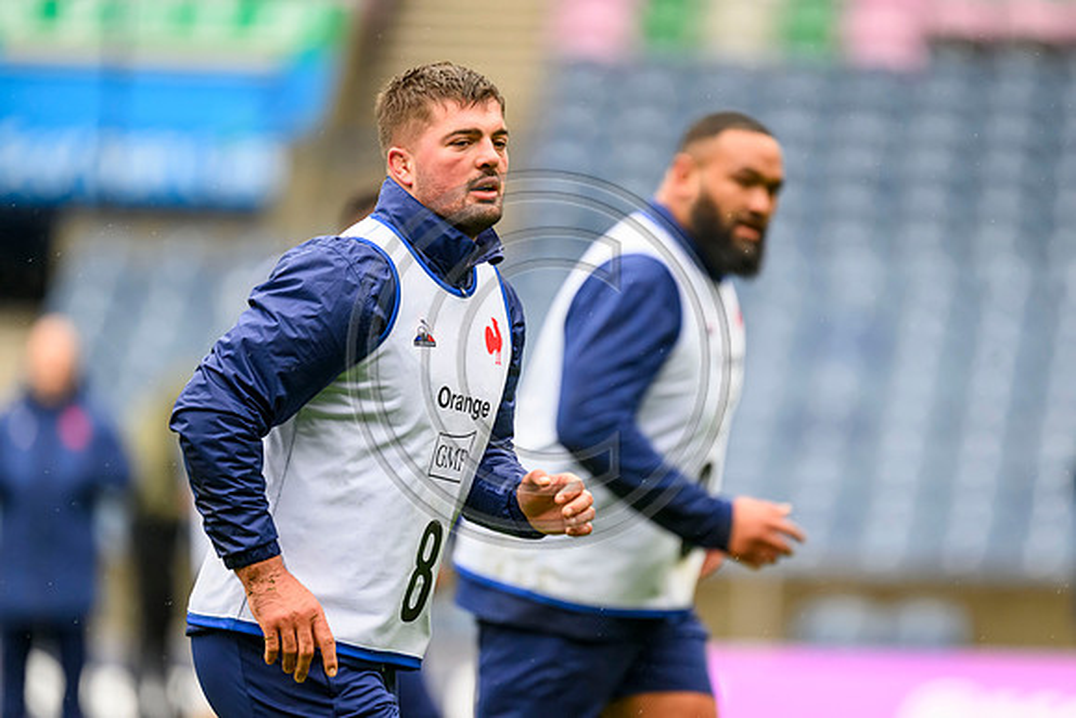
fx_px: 16741
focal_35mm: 560
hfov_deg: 3.7
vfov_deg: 2.5
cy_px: 359
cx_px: 538
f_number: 4
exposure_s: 1/1000
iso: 2500
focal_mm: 560
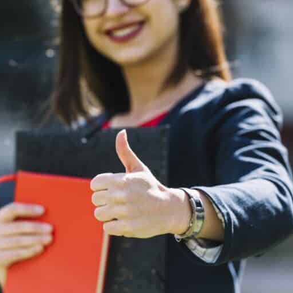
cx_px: 133
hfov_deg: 6.8
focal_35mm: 256
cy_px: 146
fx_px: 2452
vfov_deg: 6.8
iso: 100
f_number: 4
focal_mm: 200
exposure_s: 1/320
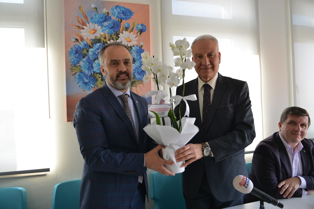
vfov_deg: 47.9
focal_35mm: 27
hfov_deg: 67.4
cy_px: 104
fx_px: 236
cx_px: 157
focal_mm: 27
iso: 320
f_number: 3.2
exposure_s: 1/100
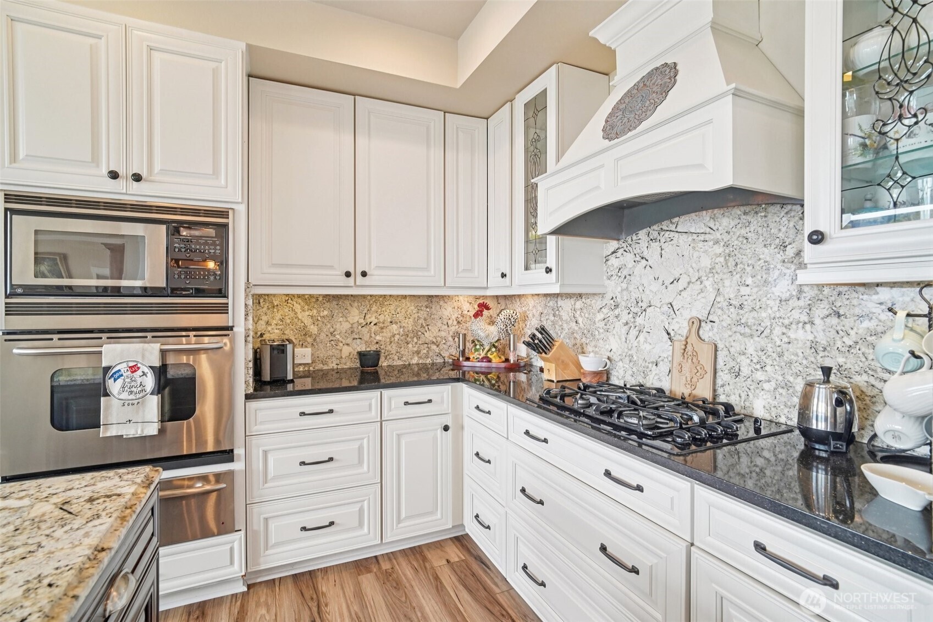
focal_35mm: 16
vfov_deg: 73.7
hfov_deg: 96.7
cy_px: 311
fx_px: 415
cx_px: 466
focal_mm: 16
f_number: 8
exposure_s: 1/100
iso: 1600
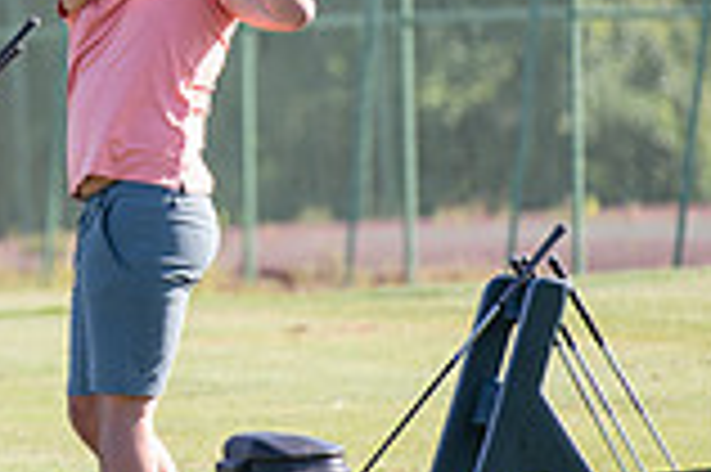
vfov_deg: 1.9
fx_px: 14501
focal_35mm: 735
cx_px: -9
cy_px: 7
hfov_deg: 2.8
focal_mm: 200
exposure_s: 1/500
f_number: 3.2
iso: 100
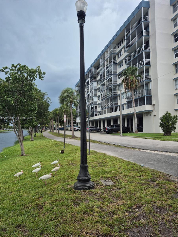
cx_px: 89
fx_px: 158
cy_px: 118
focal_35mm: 23
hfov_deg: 58.9
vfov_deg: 73.9
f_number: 1.8
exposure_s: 1/974
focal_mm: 5.4
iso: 25
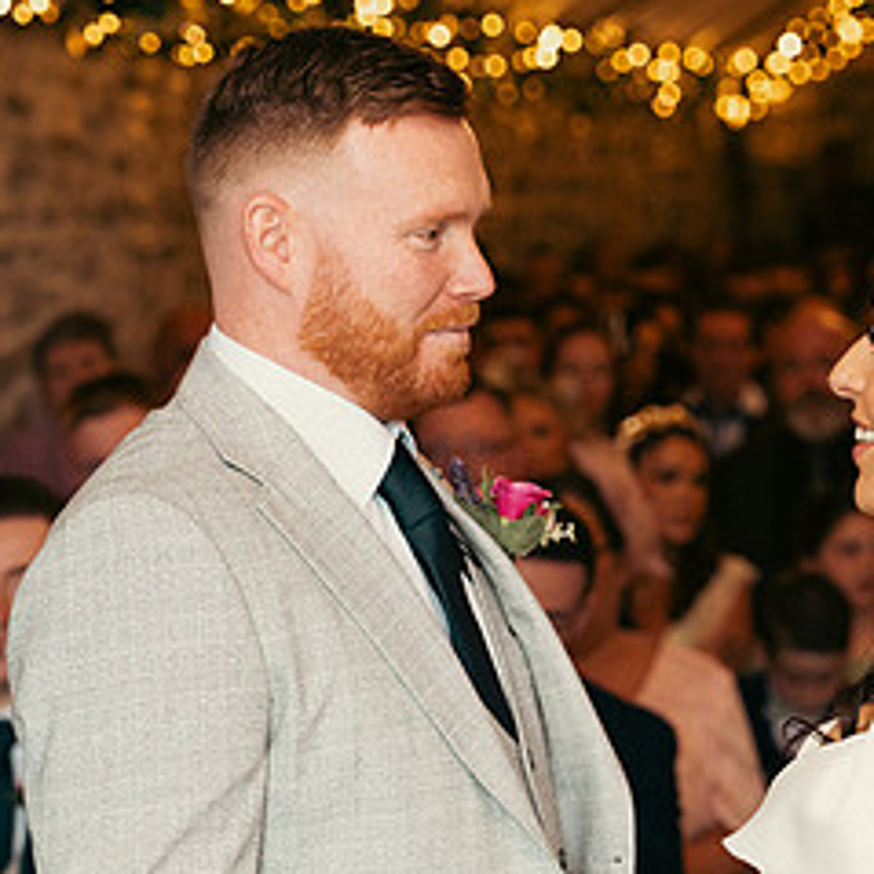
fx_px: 3999
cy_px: 602
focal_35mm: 140
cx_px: 717
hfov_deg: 12.4
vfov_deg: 12.5
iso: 1000
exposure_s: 1/160
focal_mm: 68
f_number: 3.5
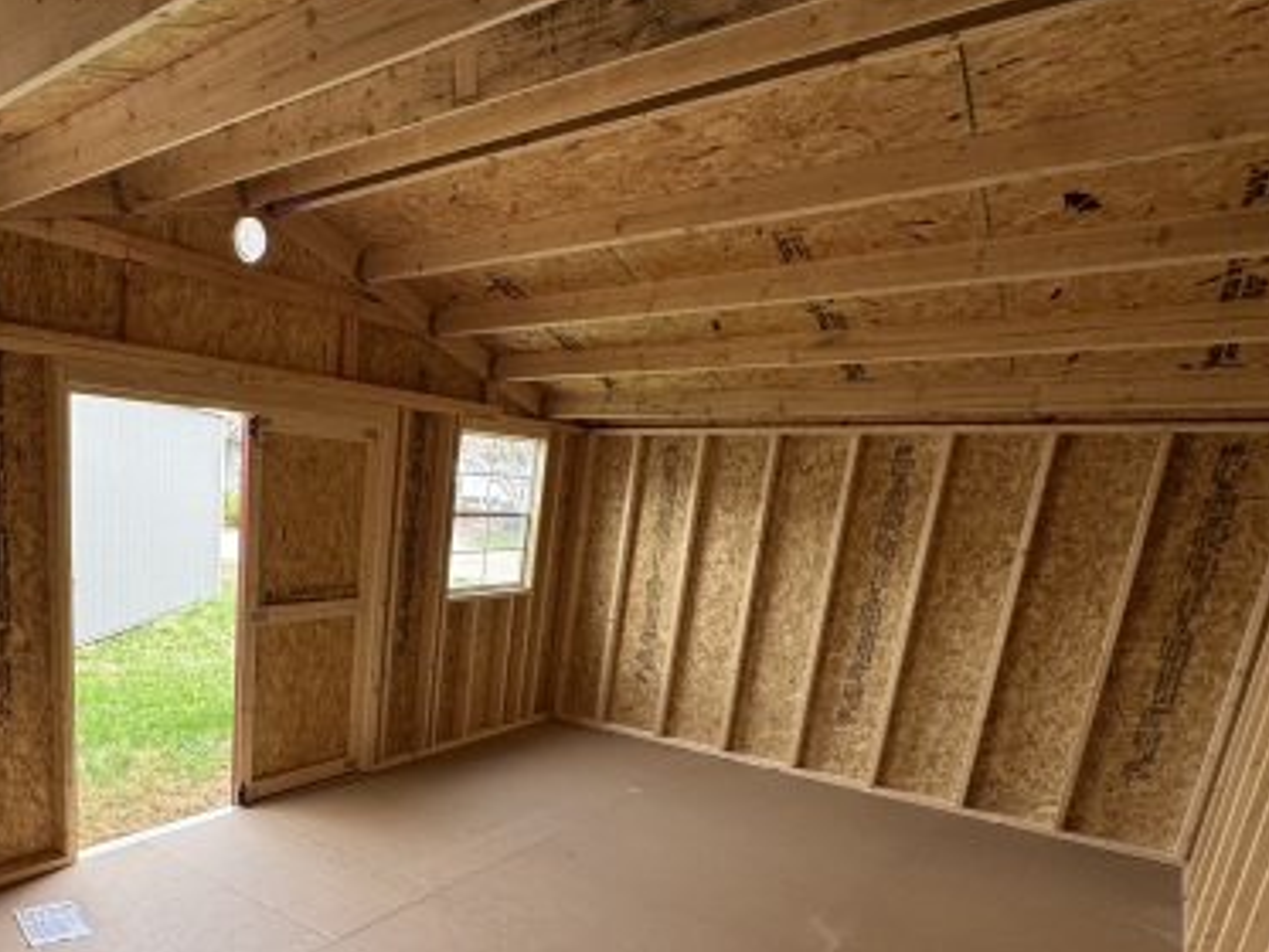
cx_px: 289
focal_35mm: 24
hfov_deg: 66.3
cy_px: 711
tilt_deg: -15.5
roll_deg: -3.3
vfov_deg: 54.3
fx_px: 880
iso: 64
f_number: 2.2
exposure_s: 1/99
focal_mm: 2.22
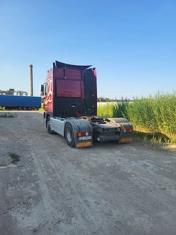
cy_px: 118
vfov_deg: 67.3
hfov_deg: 53.1
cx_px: 88
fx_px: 176
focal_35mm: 26
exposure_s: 1/1163
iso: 40
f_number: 1.8
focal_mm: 5.4
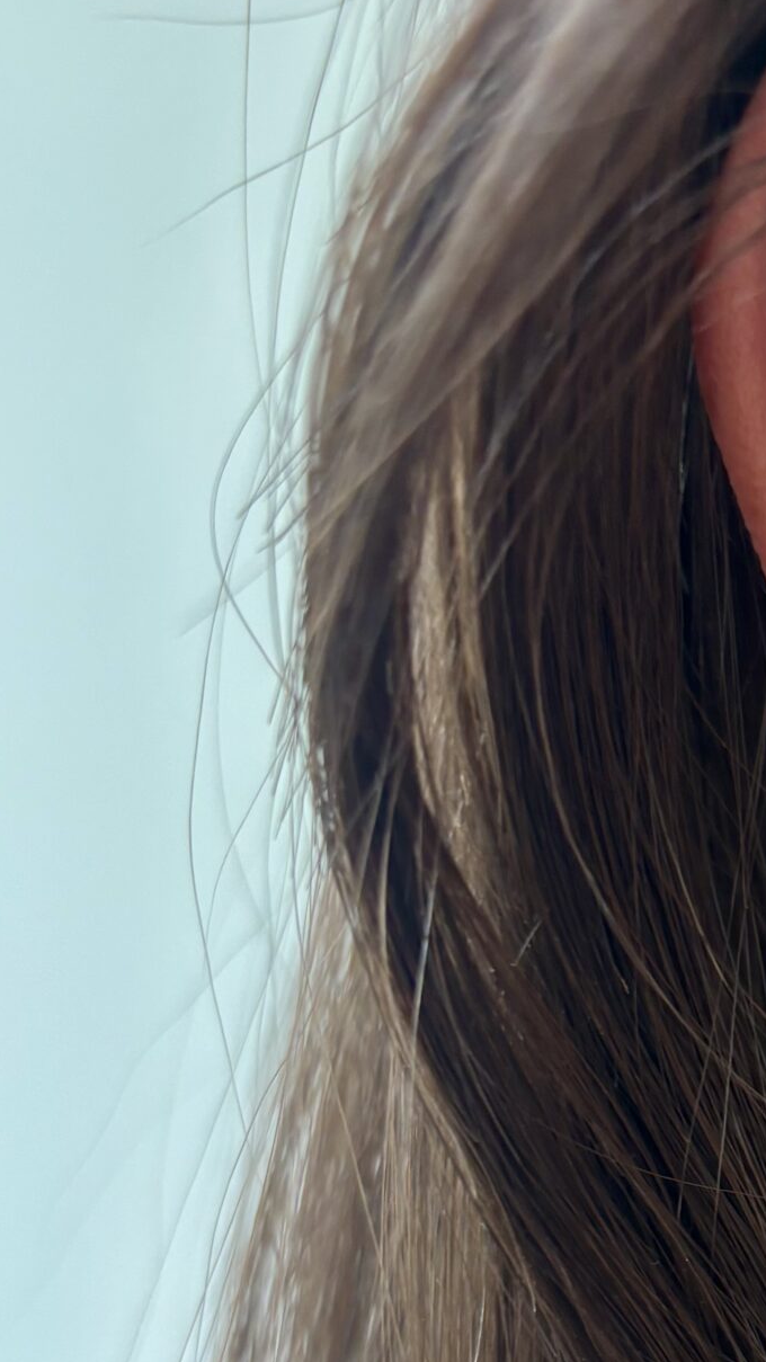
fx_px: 2167
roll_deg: -3.8
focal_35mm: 60
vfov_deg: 34.0
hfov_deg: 19.0
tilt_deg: -1.3
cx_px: 898
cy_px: 1051
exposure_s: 1/60
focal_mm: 5.96
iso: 80
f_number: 1.6
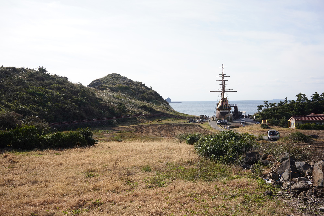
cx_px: 162
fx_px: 315
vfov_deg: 37.9
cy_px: 108
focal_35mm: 35
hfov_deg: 54.4
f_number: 11
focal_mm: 35
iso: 100
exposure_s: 1/100
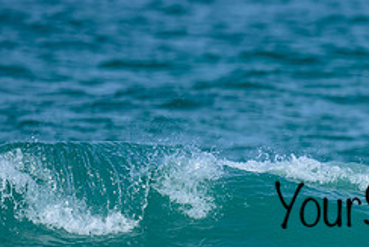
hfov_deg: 0.8
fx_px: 26798
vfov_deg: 0.5
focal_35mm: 2613
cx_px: 419
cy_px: 178
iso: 220
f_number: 6.3
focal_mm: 800
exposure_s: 1/2000
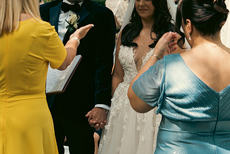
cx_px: 105
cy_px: 70
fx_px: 838
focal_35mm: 131
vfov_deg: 10.5
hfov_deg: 15.6
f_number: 3.5
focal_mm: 50
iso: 200
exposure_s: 1/200
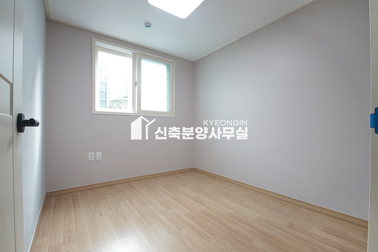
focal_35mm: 16
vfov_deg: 72.0
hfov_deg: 95.0
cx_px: 189
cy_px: 126
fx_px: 173
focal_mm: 11
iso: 800
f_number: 7.1
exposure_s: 1/25
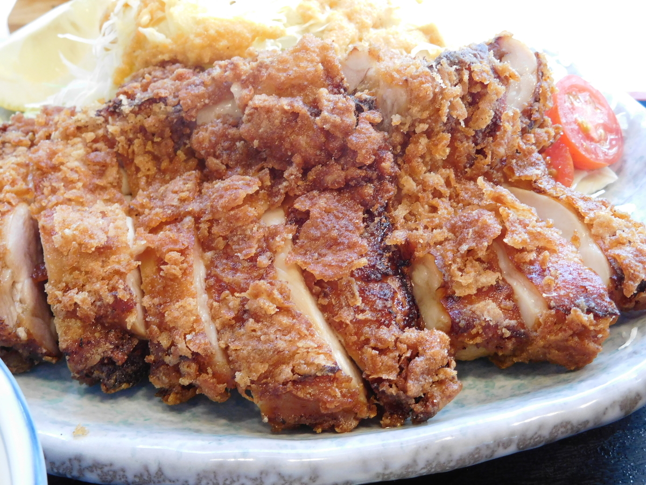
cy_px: 242
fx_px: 840
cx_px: 323
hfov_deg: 42.1
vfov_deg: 32.2
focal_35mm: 45
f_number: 4
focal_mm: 8
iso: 400
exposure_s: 1/30
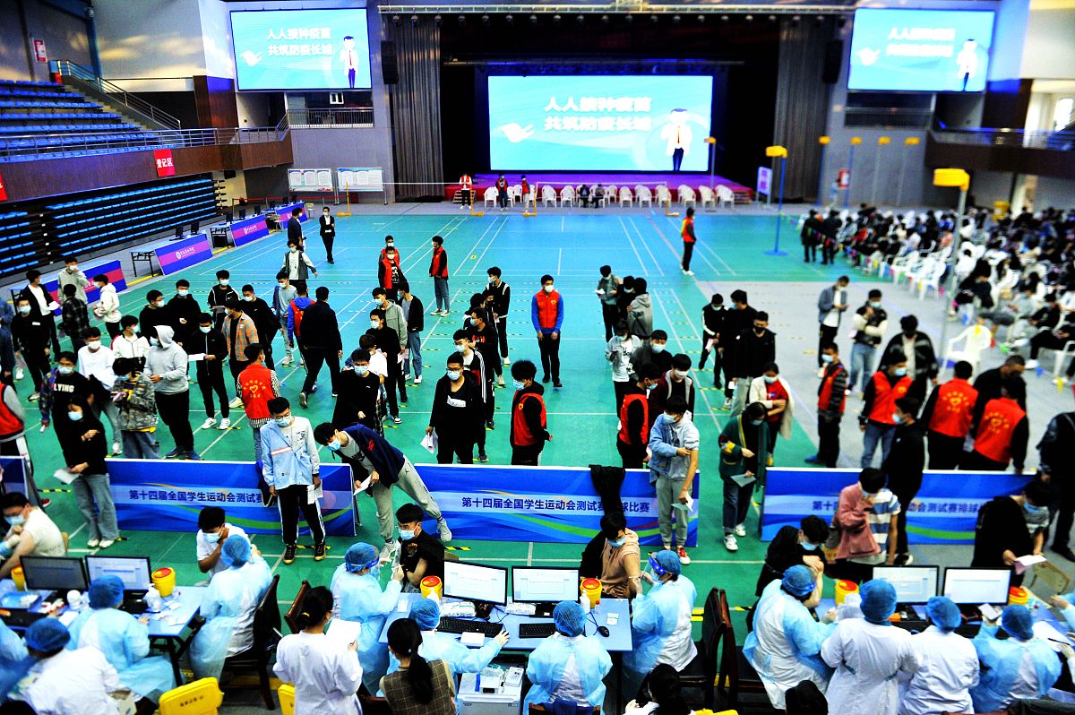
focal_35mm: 24
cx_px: 538
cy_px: 358
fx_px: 716
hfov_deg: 73.8
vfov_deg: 53.1
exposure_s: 1/800
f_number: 3.2
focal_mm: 24
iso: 3200
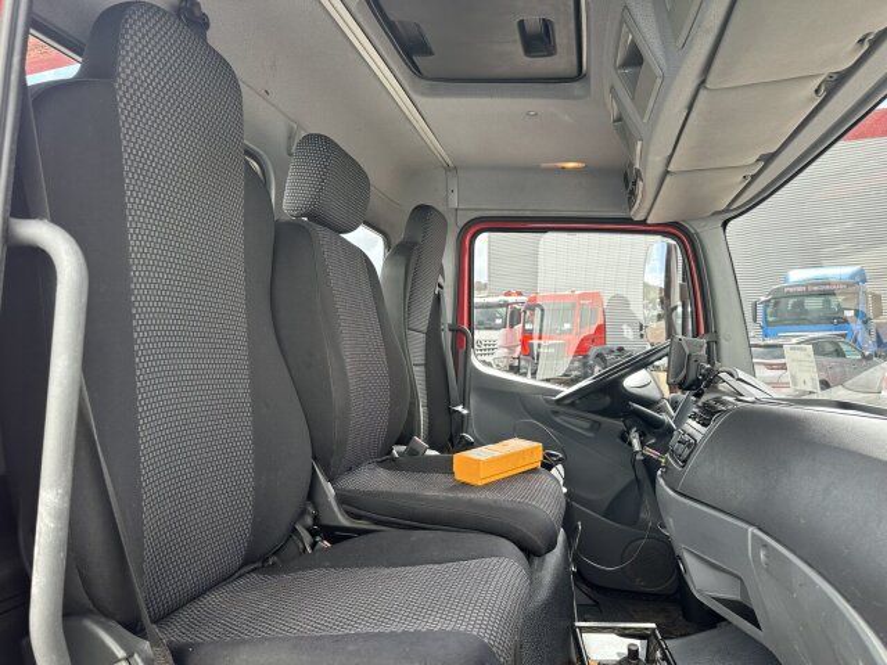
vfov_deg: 56.8
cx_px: 444
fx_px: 615
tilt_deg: -2.5
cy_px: 332
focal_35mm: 24
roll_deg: +1.1
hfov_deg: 71.6
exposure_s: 1/456
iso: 80
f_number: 1.78
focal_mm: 6.86
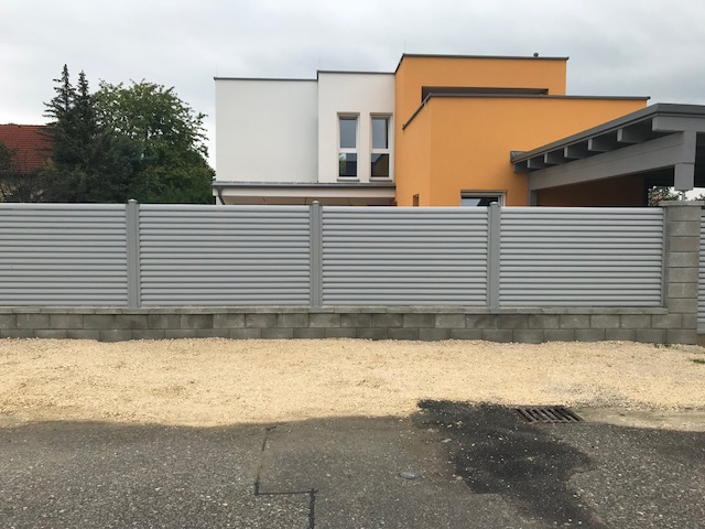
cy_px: 264
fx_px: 570
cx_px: 352
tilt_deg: -1.7
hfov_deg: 63.4
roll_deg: -0.6
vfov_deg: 49.7
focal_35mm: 28
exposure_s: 1/1597
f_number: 1.8
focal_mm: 3.99
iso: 20
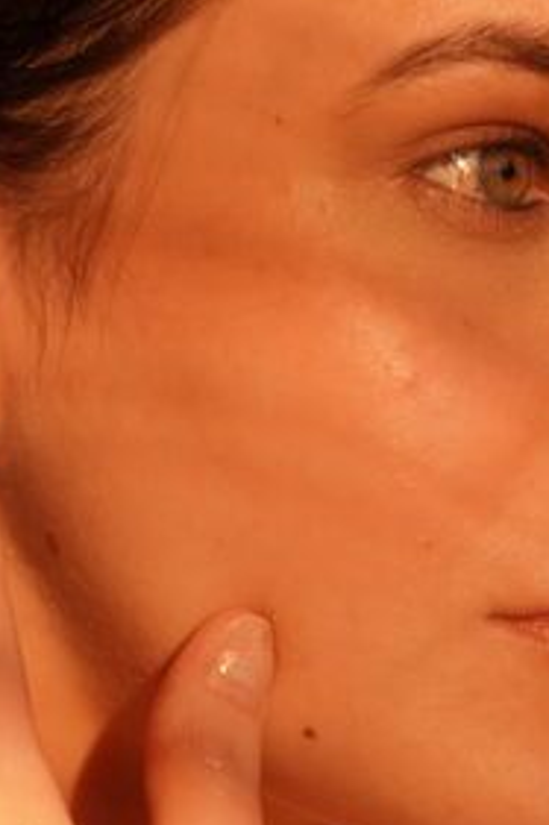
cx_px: 175
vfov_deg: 6.3
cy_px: 655
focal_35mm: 328
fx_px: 7512
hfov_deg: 4.2
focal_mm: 90
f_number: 2.8
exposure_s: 1/250
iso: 320
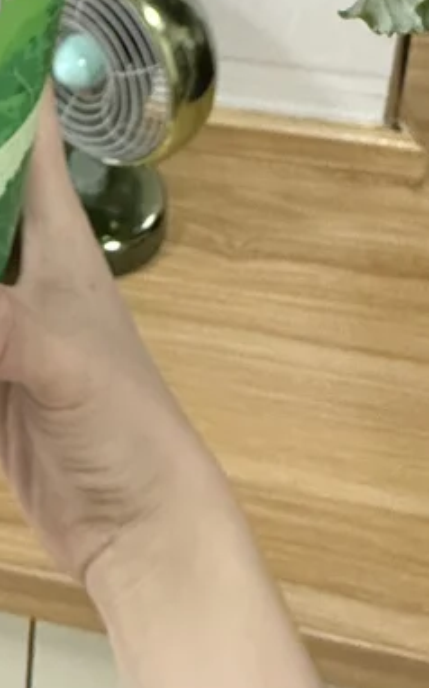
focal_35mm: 56
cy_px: -438
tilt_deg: -14.4
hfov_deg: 21.0
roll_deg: -0.8
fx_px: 1050
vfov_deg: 24.4
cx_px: -130
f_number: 2.2
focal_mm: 2.22
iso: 320
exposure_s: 1/60
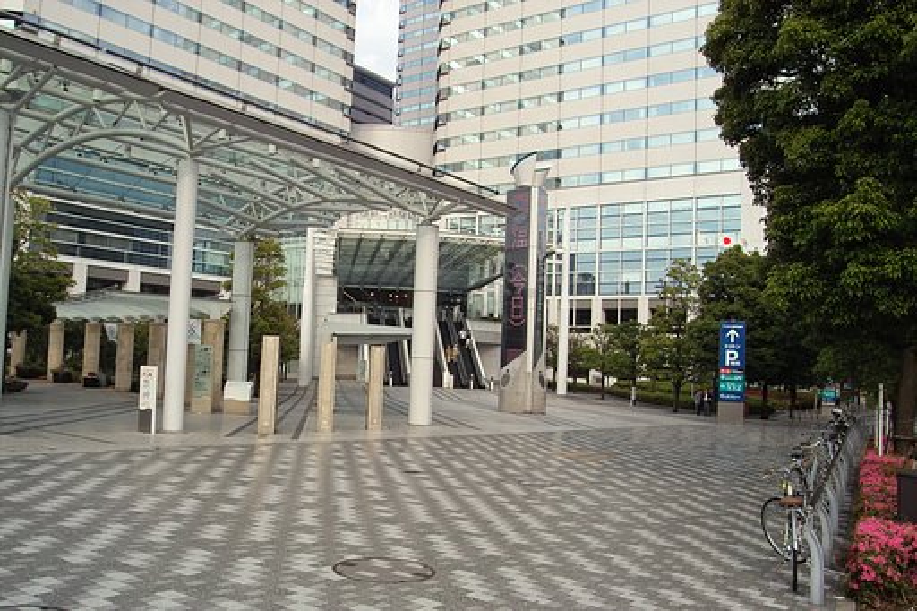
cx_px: 458
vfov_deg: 44.9
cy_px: 306
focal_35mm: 29
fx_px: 738
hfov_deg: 63.7
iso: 100
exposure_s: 1/125
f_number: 5.6
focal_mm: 17
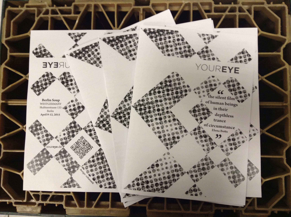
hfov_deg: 55.4
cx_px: 146
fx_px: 277
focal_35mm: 33
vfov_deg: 42.8
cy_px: 108
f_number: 2.4
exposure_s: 1/24
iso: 80
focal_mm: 3.3
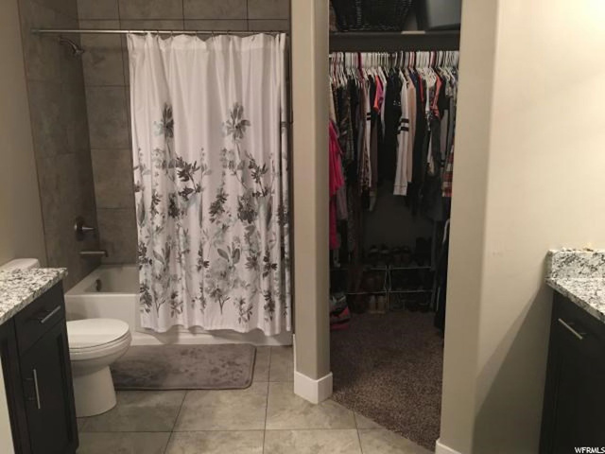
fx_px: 507
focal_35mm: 29
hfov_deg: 61.7
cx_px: 302
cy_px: 227
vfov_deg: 48.2
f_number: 2.2
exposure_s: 1/10
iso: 80
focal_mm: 4.15
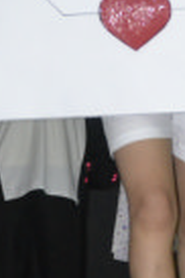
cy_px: 26
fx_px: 2202
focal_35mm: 285
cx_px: 162
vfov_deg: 7.2
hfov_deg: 4.8
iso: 3200
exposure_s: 1/60
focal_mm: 52
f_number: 5
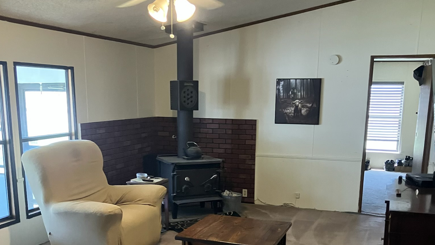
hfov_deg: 49.4
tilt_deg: -14.4
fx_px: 473
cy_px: 203
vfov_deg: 28.3
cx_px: 218
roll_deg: +0.3
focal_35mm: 41
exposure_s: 1/60
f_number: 1.8
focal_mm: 3.99
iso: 320
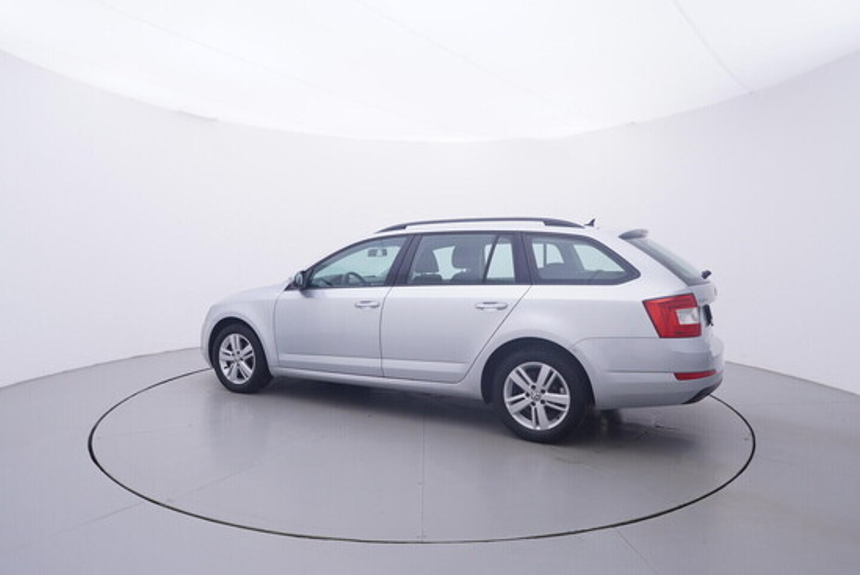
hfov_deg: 77.3
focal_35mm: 22
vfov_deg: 56.2
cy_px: 288
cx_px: 430
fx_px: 538
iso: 200
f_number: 5
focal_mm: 15
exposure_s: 1/80
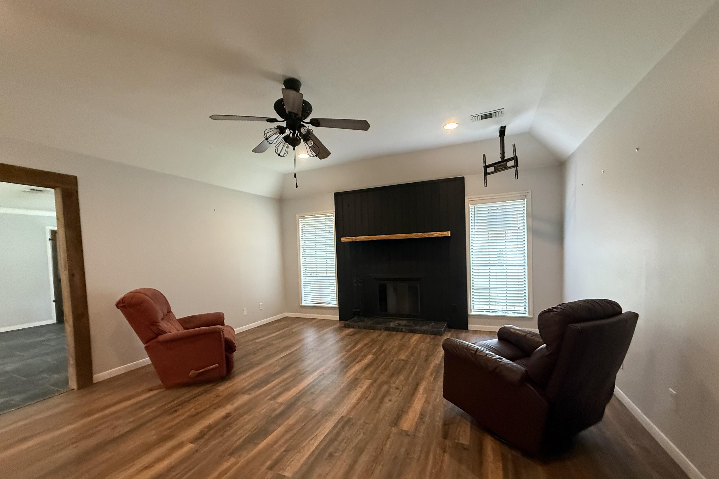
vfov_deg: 77.1
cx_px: 353
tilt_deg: -1.4
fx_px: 300
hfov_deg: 100.4
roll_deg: +2.0
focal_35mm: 15
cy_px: 266
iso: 640
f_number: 2.2
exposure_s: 1/60
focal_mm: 2.22
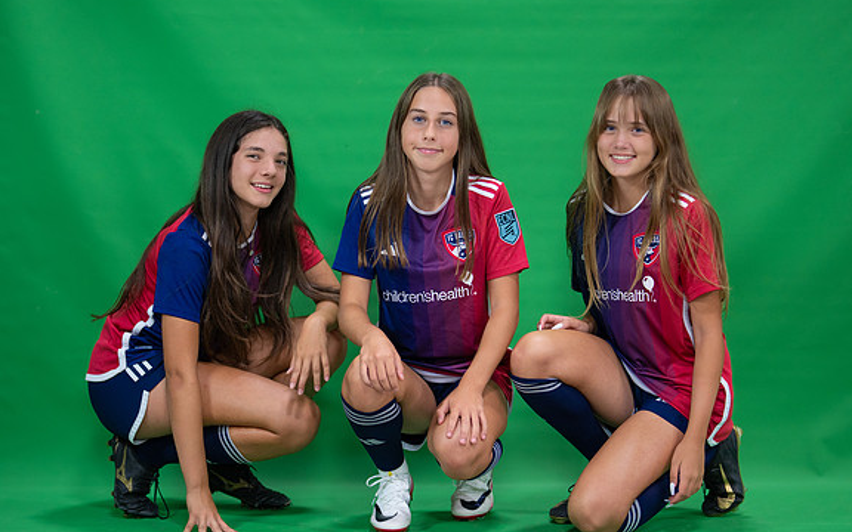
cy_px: 308
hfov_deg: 28.6
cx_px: 411
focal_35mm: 72
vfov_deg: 18.1
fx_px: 1672
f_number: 1.2
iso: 400
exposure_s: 1/500
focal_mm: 50
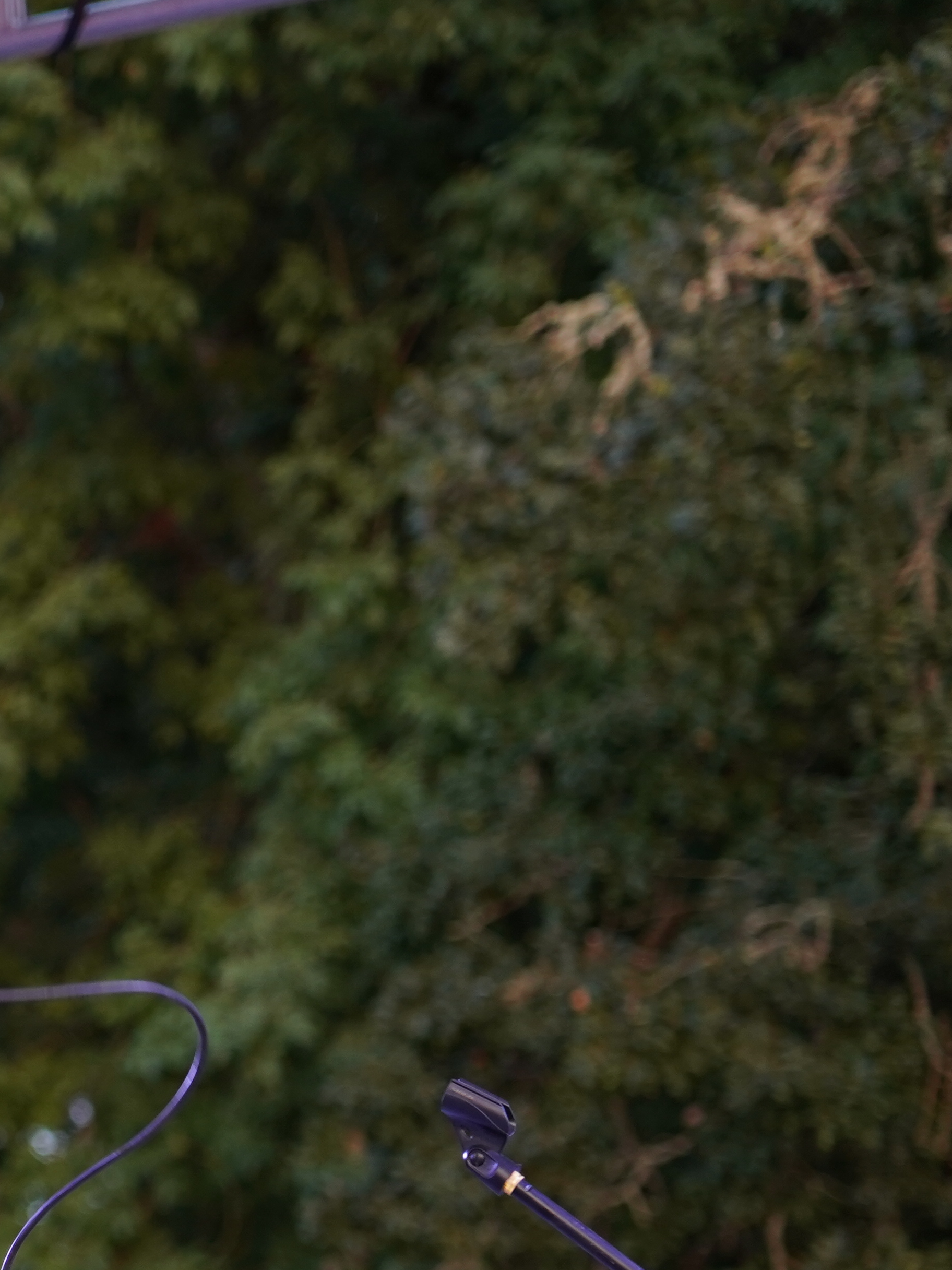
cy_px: 904
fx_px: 9133
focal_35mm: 249
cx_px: -559
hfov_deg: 5.9
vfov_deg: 7.9
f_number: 4
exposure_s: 1/160
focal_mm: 105
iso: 1000
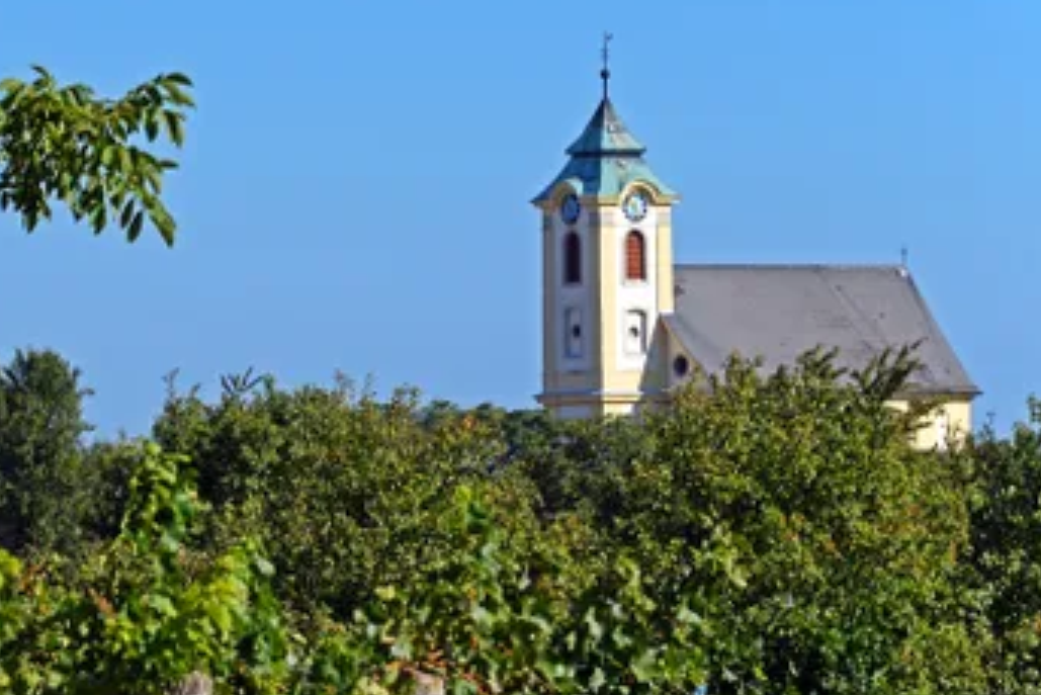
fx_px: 6798
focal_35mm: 235
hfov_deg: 8.7
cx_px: -21
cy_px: 372
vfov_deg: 5.9
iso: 100
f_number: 9
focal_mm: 112
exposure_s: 1/200
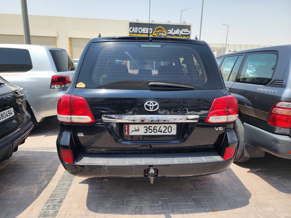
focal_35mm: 23
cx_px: 146
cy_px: 109
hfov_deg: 73.9
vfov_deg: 58.9
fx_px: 193
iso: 12
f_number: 1.8
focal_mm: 6.4
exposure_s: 1/827
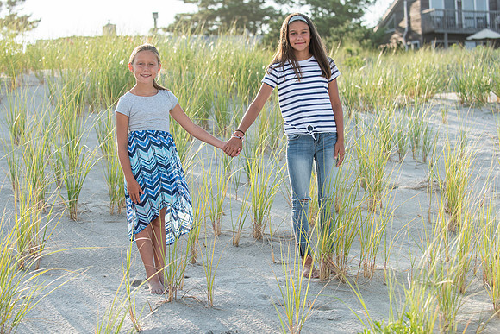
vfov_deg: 18.2
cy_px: 159
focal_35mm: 75
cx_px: 254
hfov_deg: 27.0
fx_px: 1043
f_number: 4
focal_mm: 70
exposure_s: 1/1250
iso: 250
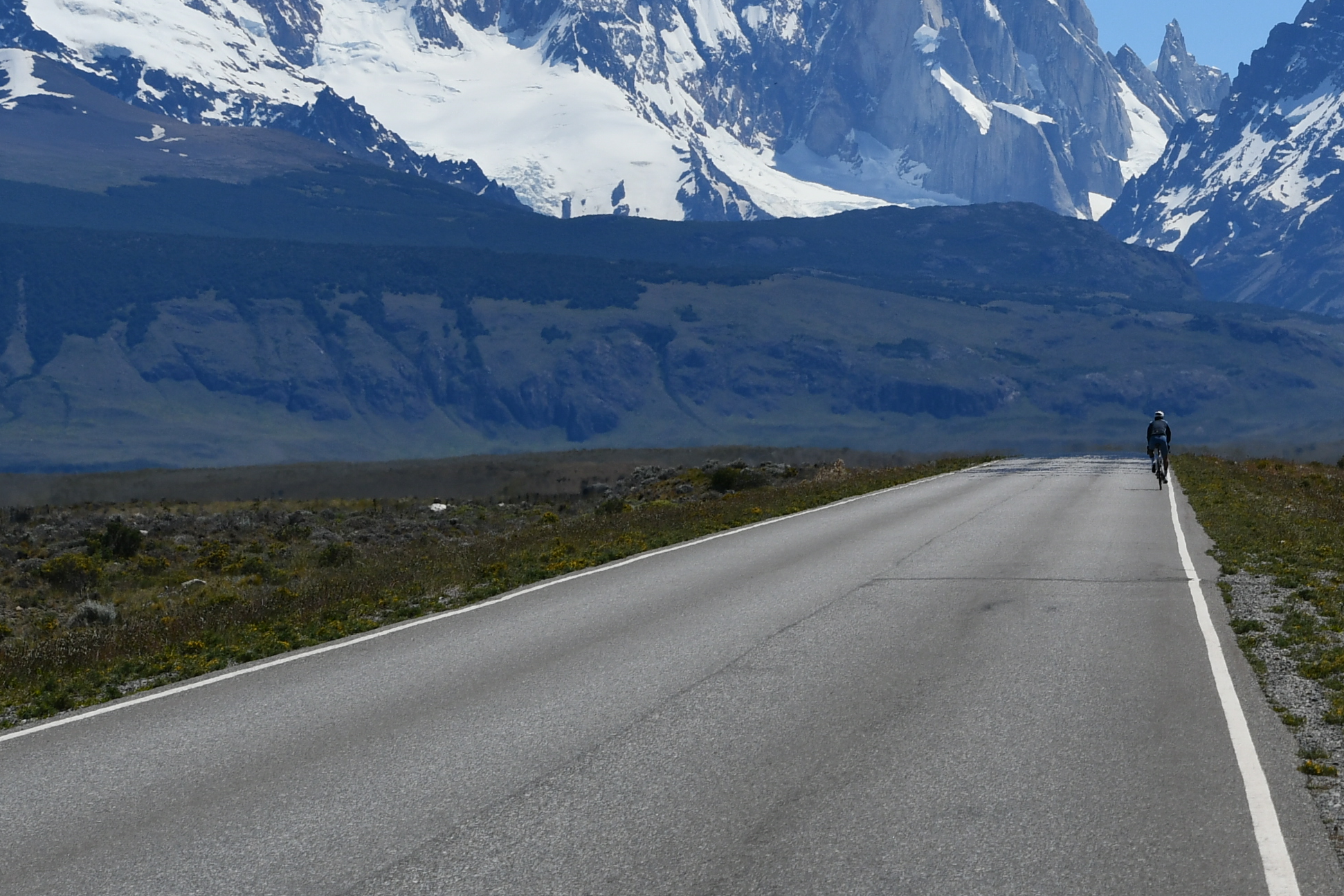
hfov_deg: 10.2
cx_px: 1310
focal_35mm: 200
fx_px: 7467
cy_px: 152
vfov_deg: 6.9
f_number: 10
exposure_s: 1/1000
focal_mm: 62
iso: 100
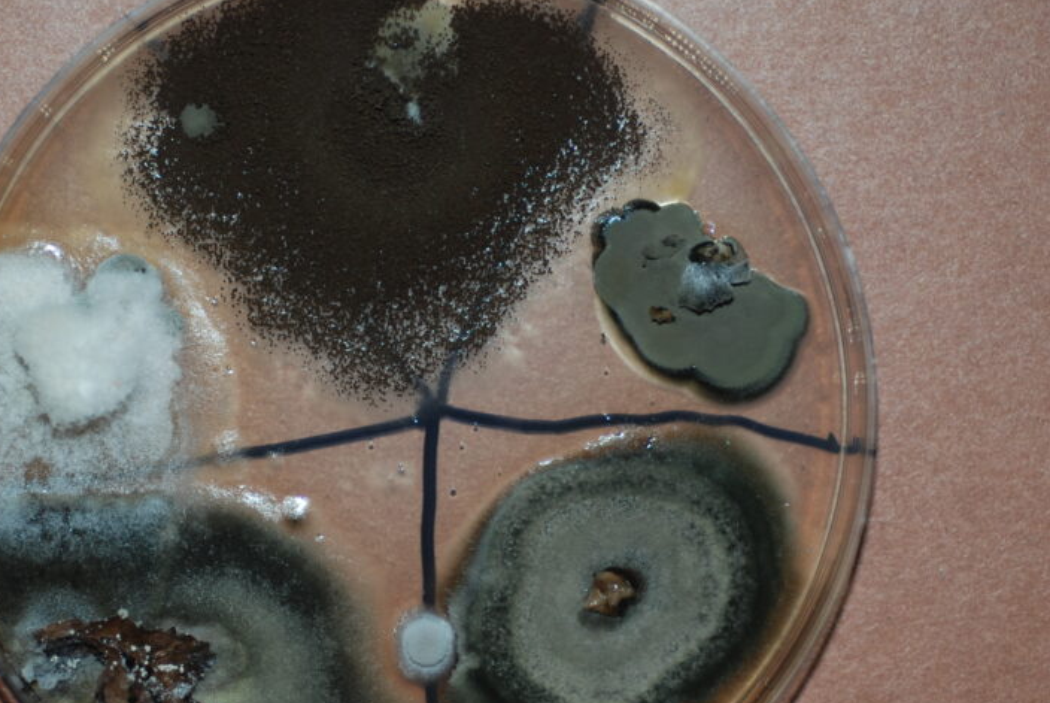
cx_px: 409
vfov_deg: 10.5
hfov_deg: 15.6
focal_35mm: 131
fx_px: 3825
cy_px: 435
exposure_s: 1/60
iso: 160
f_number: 3.3
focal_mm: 60
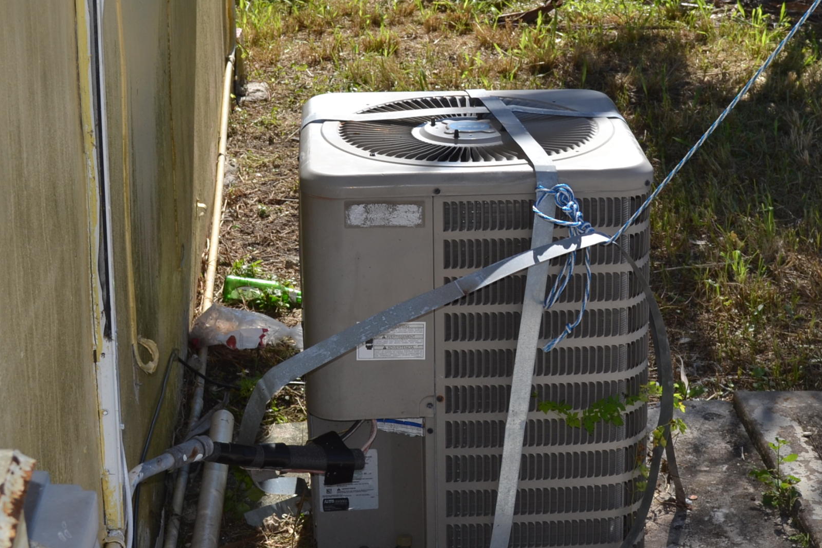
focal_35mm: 82
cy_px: 247
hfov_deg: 24.6
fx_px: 1871
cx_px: 591
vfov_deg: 16.7
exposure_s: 1/200
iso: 100
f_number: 8
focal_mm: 29
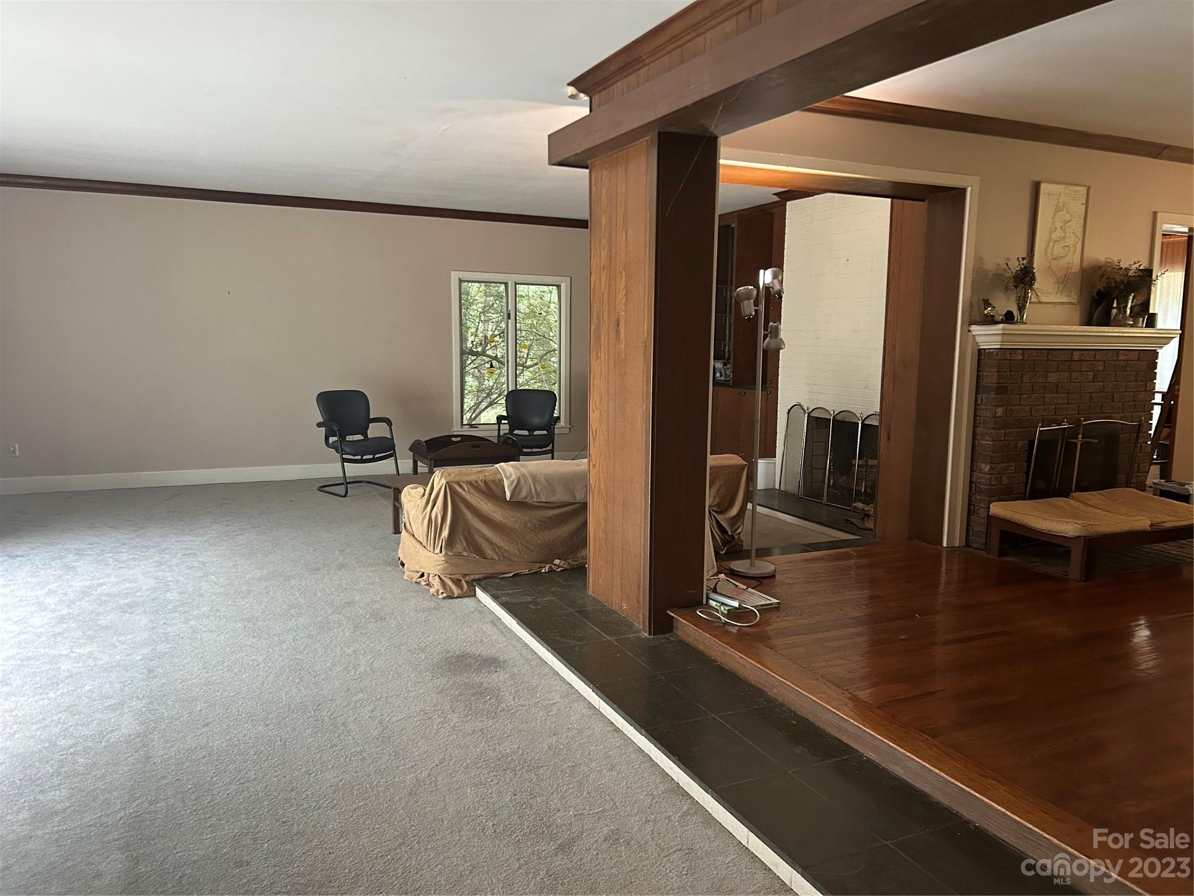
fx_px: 897
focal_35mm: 26
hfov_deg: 67.3
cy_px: 448
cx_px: 597
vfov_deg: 53.1
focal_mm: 5.7
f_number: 1.5
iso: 320
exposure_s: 1/60
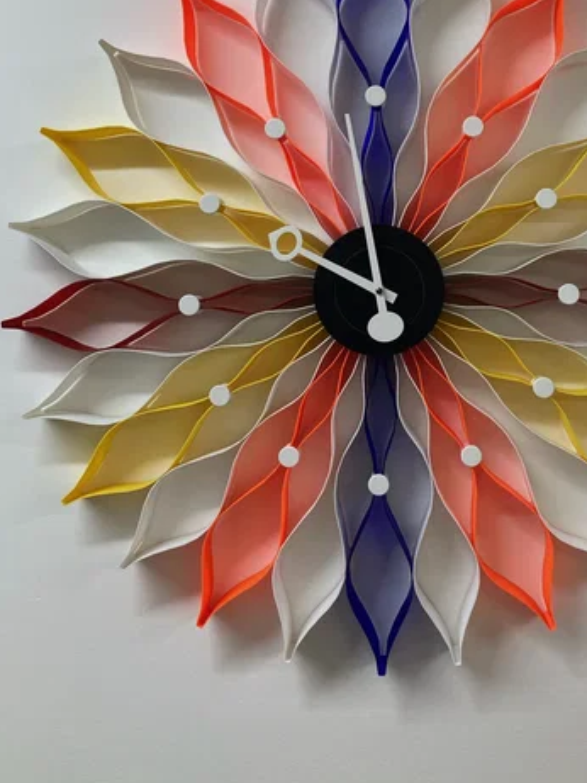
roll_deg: -0.2
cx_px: 391
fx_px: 859
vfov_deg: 48.4
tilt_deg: +2.0
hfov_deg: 37.3
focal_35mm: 38
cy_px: 284
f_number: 1.8
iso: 64
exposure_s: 1/100
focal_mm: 3.99
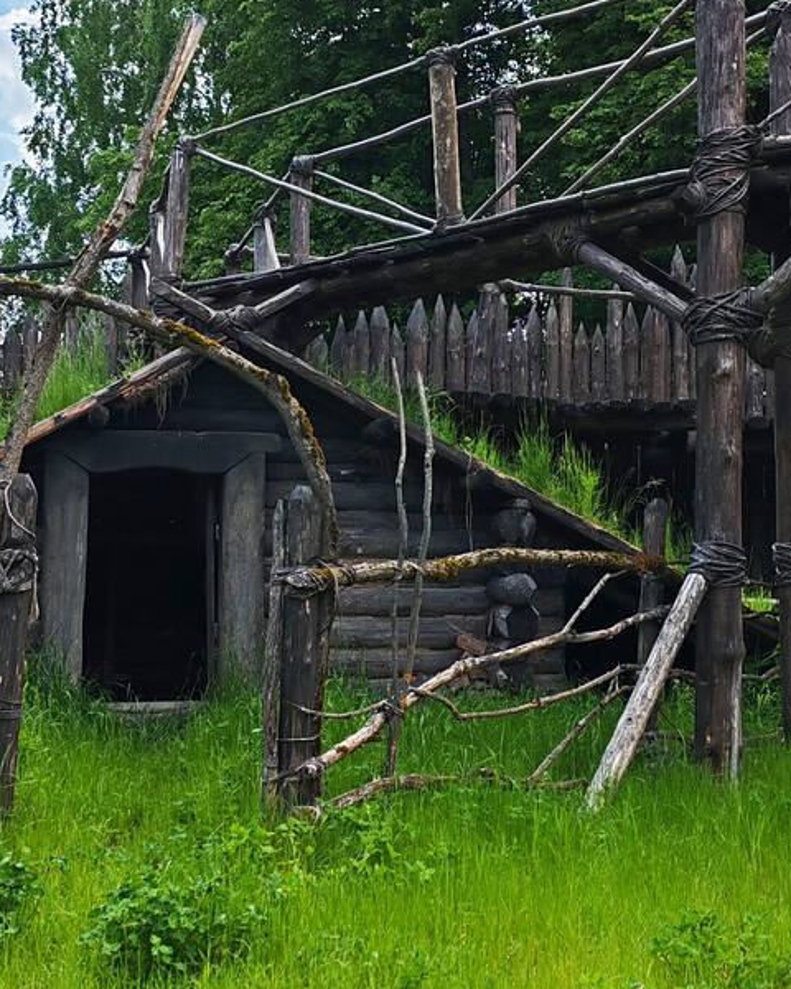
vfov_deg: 31.3
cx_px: 407
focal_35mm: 60
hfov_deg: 25.4
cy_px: 371
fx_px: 1756
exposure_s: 1/590
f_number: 1.9
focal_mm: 6.12
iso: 50
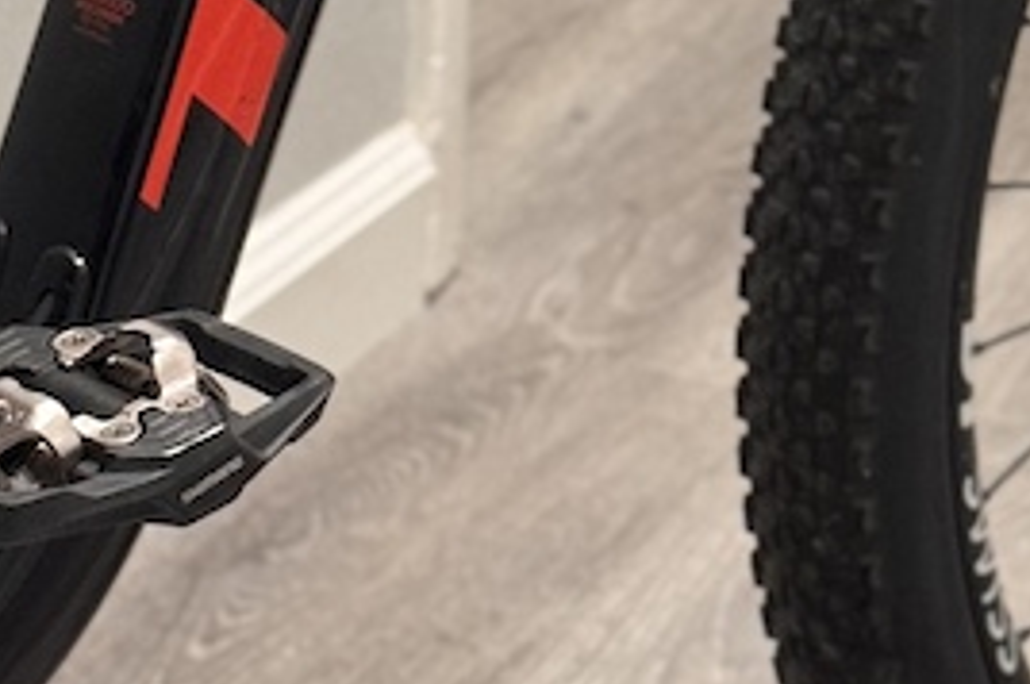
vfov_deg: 7.1
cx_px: 31
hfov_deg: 10.7
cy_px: -311
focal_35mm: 191
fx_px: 5458
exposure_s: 1/60
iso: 250
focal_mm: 6.76
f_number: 1.78
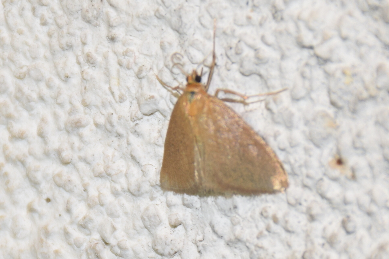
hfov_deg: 9.8
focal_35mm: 210
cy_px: 130
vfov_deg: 6.5
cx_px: 194
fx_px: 2269
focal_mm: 140
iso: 320
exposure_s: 1/60
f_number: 7.1
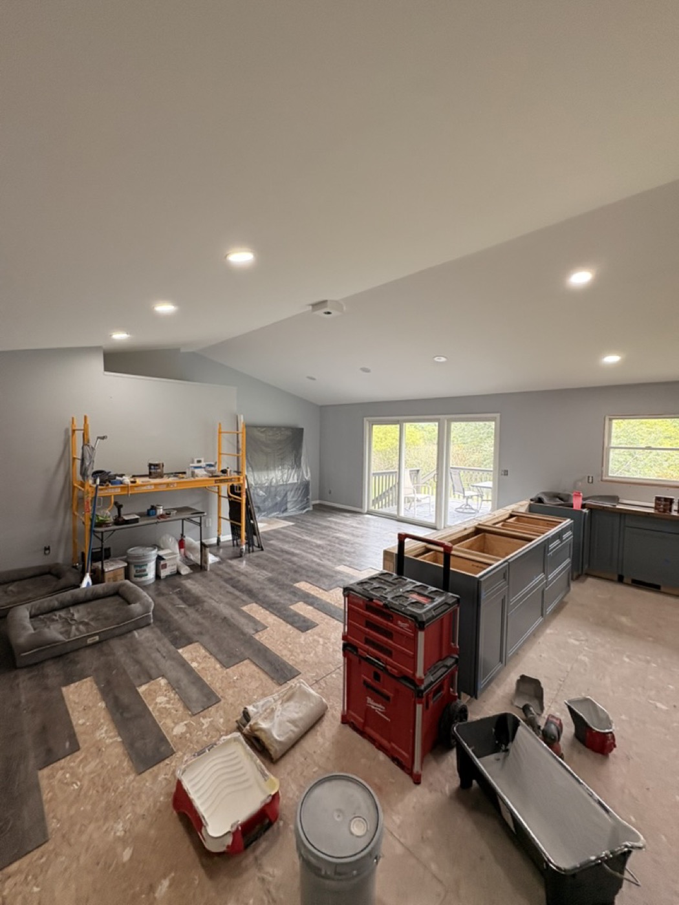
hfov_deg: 85.7
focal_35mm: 14
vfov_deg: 102.1
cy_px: 452
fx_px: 366
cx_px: 340
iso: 125
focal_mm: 2.22
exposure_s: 1/120
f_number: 2.2
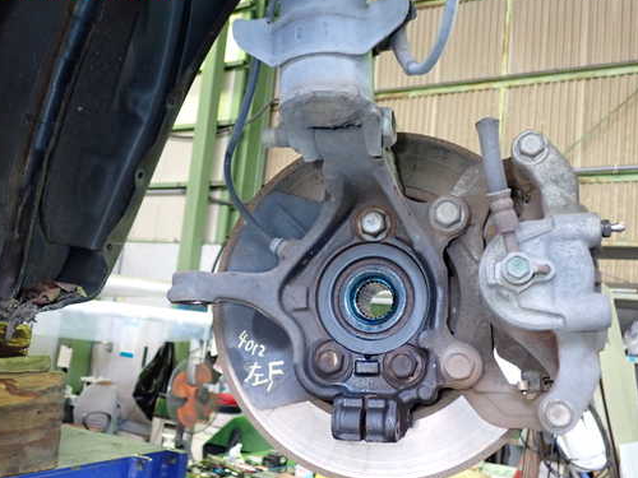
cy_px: 257
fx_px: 664
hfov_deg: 51.3
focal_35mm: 36
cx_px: 330
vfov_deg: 39.6
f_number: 2.3
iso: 400
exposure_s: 1/30
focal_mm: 5.4
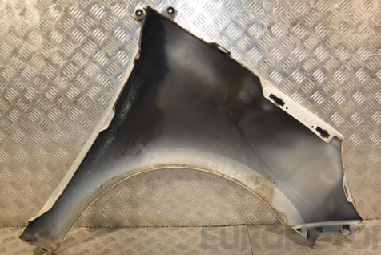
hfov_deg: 55.8
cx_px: 186
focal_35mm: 34
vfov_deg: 38.9
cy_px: 131
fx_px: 360
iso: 800
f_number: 6.3
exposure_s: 1/200
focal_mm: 18
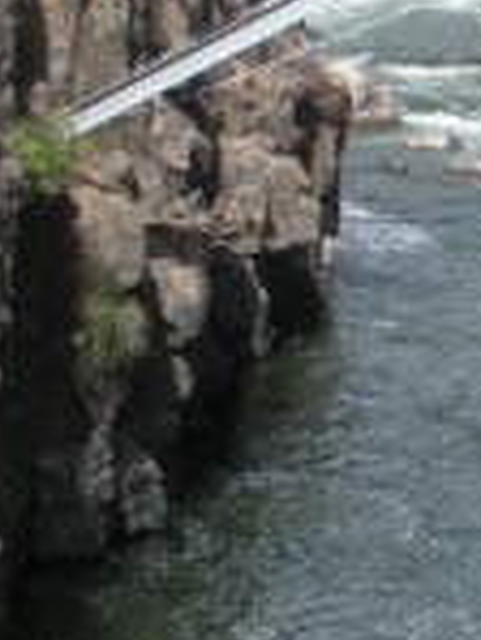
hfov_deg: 7.1
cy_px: -45
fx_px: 3811
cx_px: 786
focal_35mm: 206
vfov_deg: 9.5
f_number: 3.5
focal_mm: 6.3
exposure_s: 1/511
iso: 64
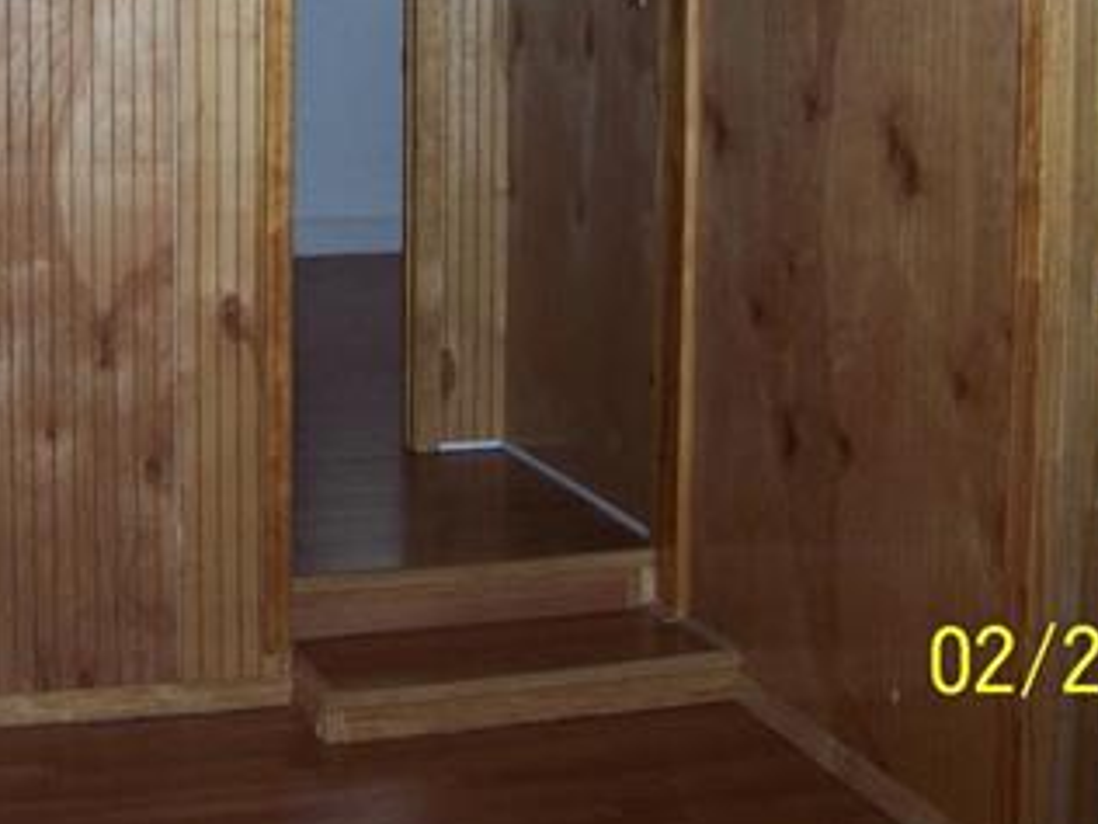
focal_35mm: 77
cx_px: 372
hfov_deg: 25.2
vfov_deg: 18.7
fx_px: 2442
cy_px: 38
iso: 160
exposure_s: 1/60
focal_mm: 6.3
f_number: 2.8
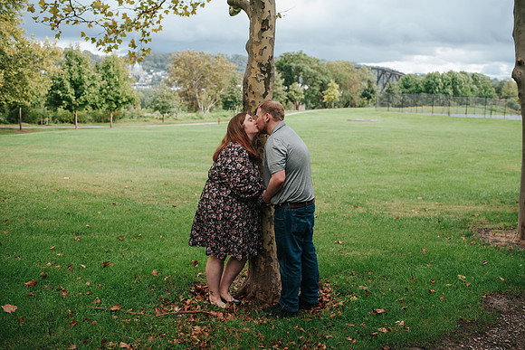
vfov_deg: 36.5
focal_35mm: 36
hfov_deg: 52.6
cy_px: 169
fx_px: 531
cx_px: 272
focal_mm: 35
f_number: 3.2
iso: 720
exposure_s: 1/640
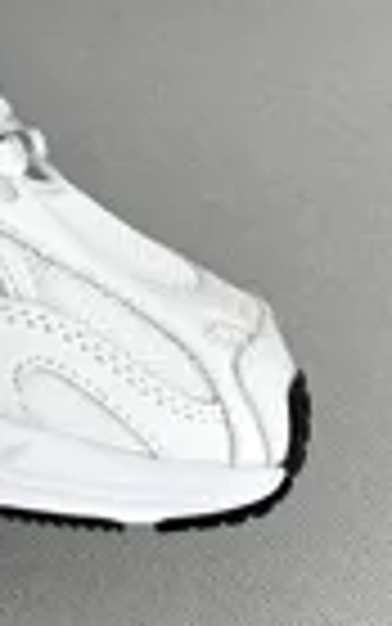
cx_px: -266
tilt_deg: -57.1
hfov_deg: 12.8
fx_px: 1622
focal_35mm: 95
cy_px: -99
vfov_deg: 20.6
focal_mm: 5.7
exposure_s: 1/121
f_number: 1.5
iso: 64
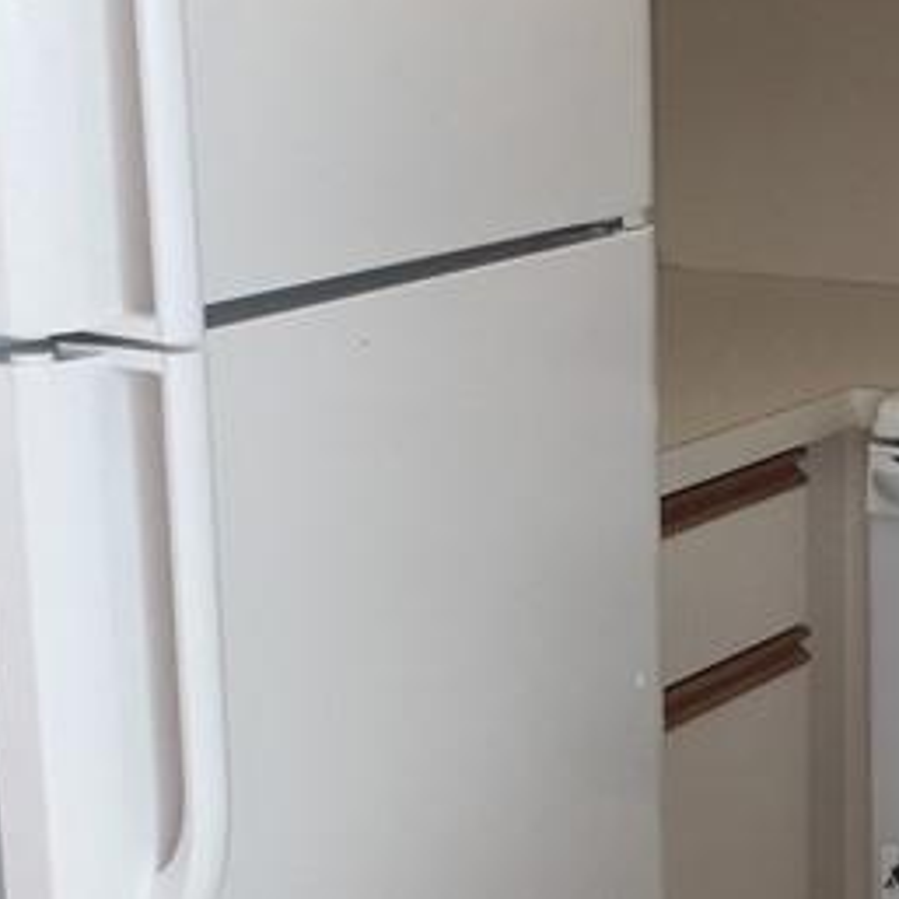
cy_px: 581
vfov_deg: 17.0
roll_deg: -0.9
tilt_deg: -13.0
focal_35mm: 102
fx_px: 2997
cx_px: 1018
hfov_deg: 16.5
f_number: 2.2
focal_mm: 4.15
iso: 40
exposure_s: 1/120
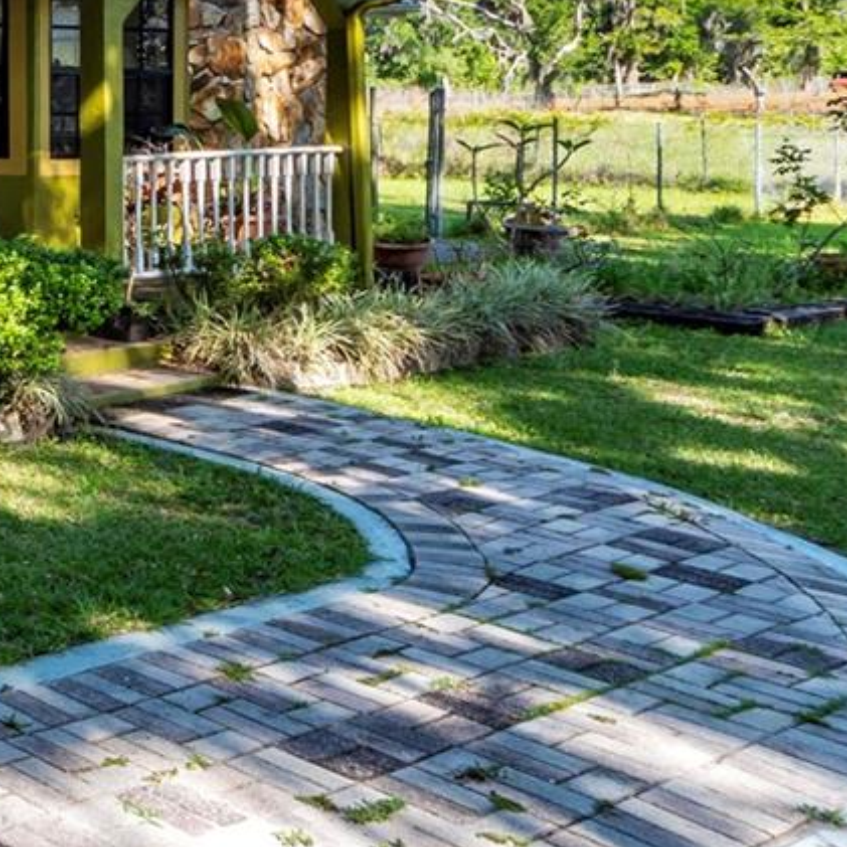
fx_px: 1207
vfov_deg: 36.7
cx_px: -642
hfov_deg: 23.0
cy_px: 121
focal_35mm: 44
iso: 100
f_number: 10
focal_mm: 9
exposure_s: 1/60
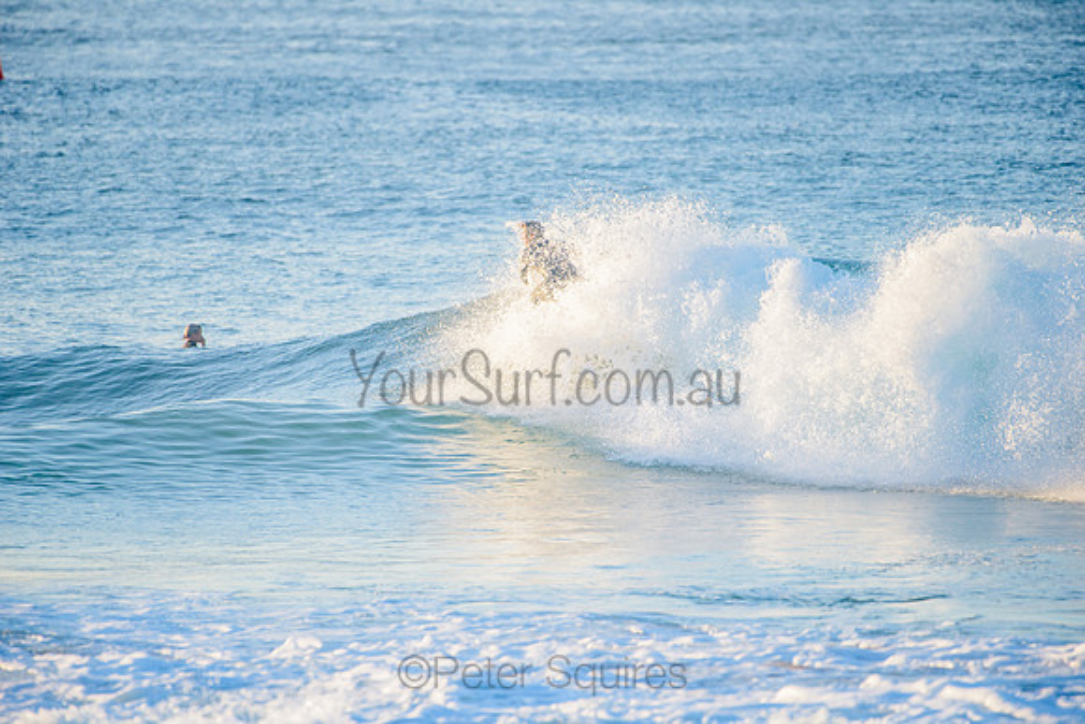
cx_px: 542
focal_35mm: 500
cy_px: 362
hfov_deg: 4.1
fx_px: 15072
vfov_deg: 2.8
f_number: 5.6
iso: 500
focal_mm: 500
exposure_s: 1/1250
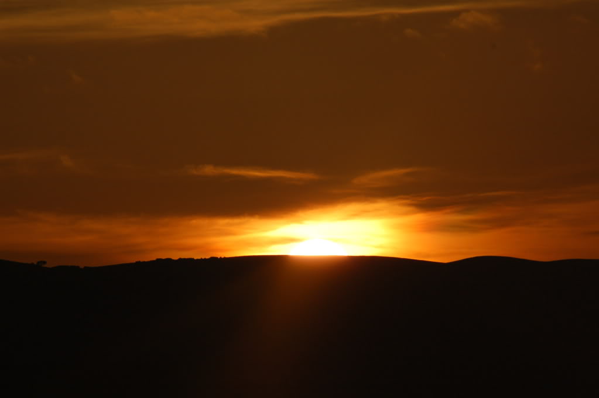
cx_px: 300
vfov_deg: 3.0
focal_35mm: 450
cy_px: 199
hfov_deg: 4.6
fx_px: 7480
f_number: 11
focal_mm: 300
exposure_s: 1/4000
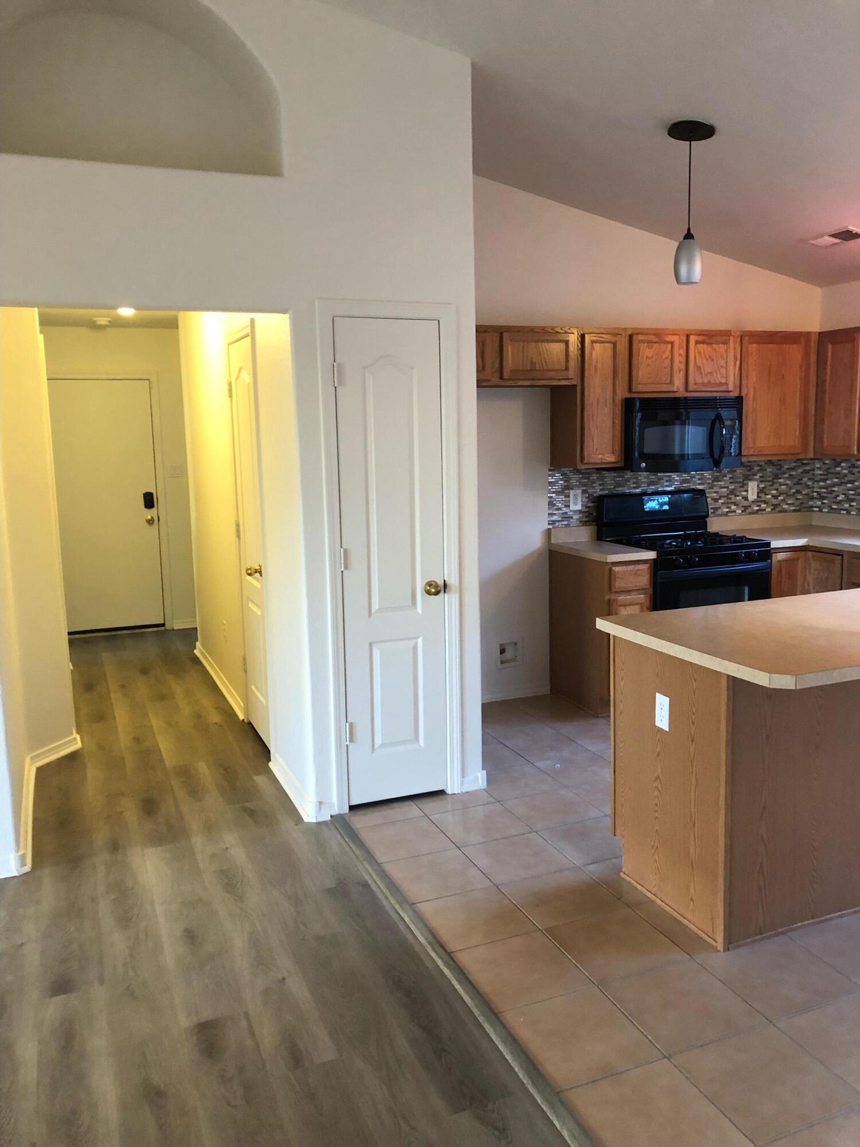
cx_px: 430
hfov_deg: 49.7
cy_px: 574
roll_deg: +0.8
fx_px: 928
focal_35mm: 28
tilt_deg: -8.2
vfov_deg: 63.4
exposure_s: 1/15
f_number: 1.8
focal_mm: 3.99
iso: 64
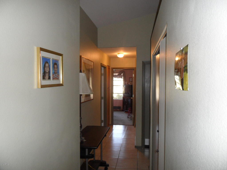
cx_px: 114
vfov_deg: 56.8
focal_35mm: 24
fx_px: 157
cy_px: 85
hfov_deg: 71.6
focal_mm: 3.9
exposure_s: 1/30
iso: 200
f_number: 3.2
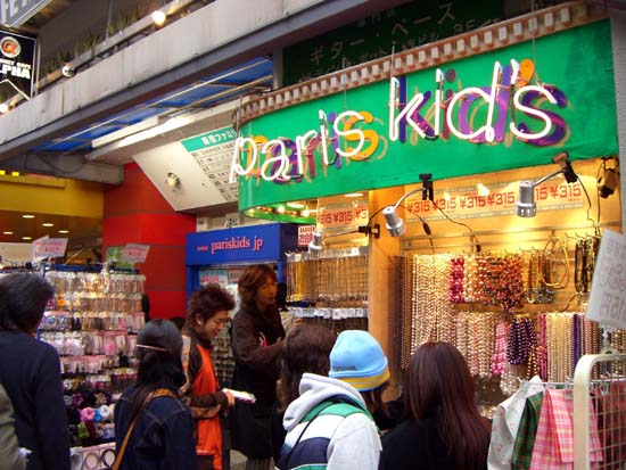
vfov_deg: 37.7
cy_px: 235
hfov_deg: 49.0
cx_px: 313
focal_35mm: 38
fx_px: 687
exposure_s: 1/80
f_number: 2.7
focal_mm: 6.2
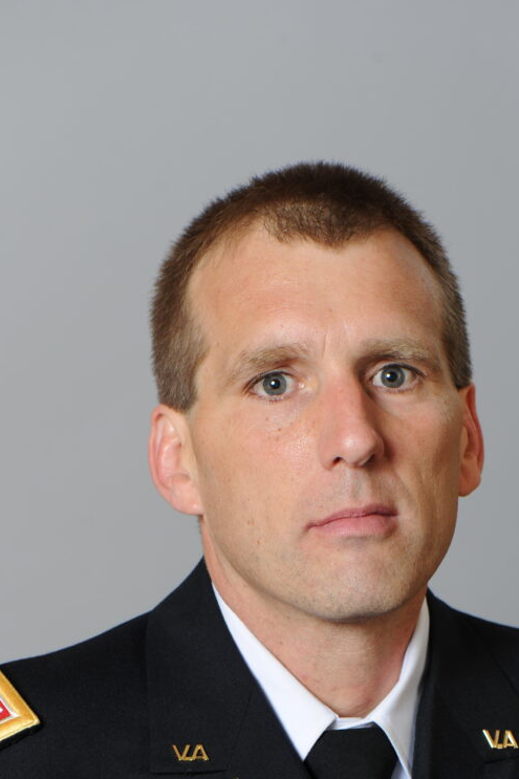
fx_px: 3526
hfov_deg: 8.4
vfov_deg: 12.6
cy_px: 587
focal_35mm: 163
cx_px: 316
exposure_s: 1/125
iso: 200
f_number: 5.6
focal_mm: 105
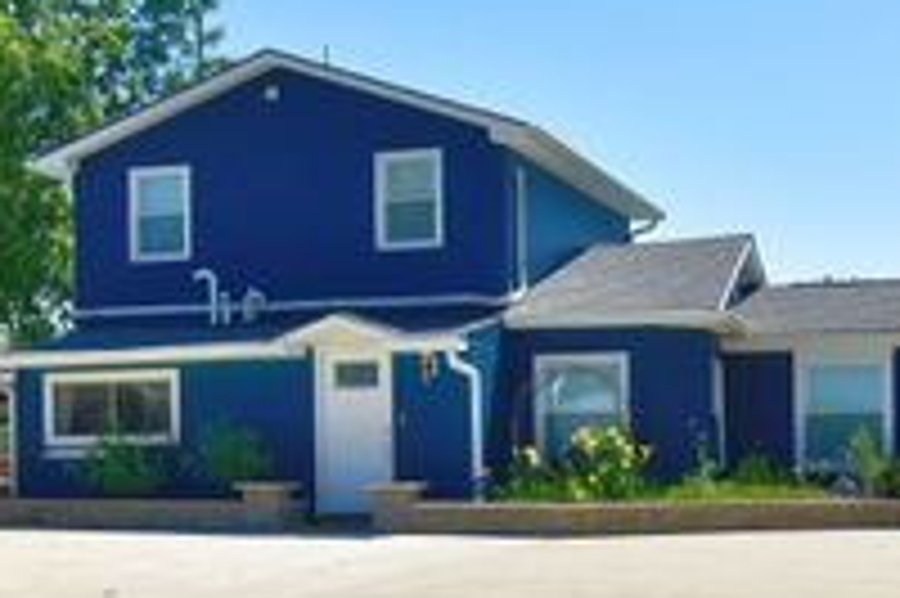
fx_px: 1873
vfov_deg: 17.9
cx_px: 436
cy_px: 506
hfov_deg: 27.0
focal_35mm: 75
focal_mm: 20
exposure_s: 1/500
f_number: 11
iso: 400
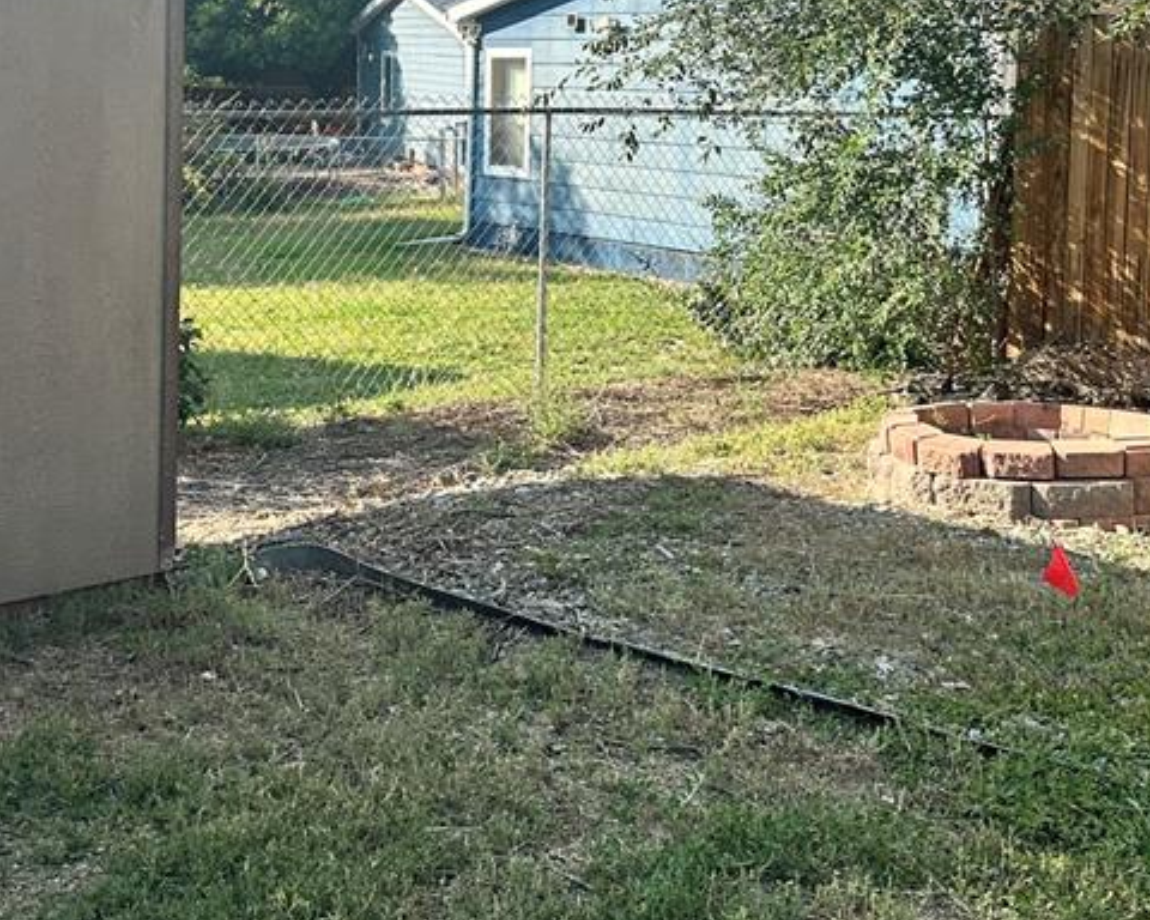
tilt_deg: -2.2
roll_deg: -0.8
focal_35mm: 50
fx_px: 1702
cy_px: 126
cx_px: 570
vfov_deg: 29.2
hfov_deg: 37.3
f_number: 1.78
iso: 80
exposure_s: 1/2525
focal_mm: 6.86
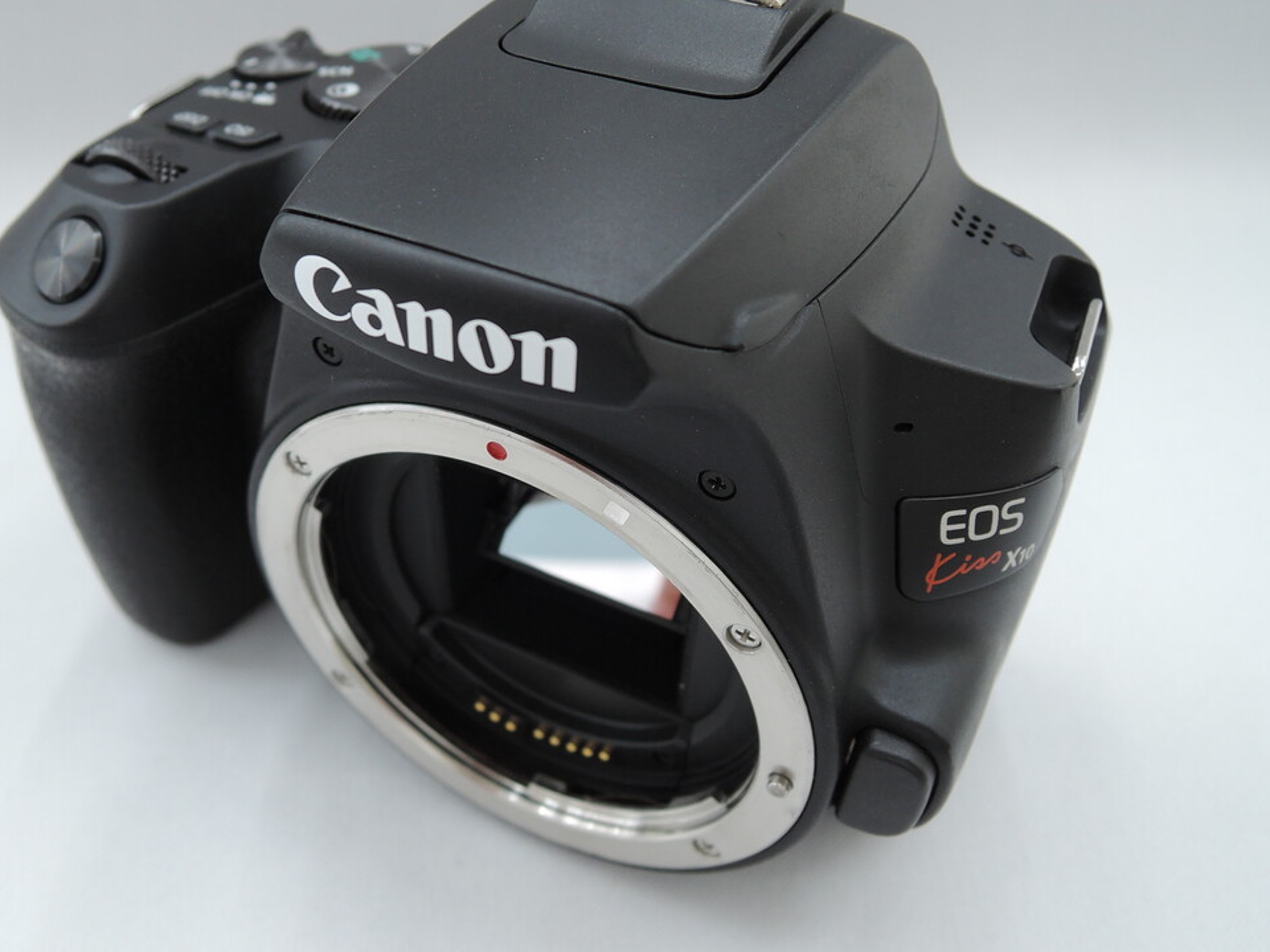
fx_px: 1101
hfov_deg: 59.7
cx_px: 548
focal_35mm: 30
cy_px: 431
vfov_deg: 46.7
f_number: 2.8
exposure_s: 1/30
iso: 100
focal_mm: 5.1
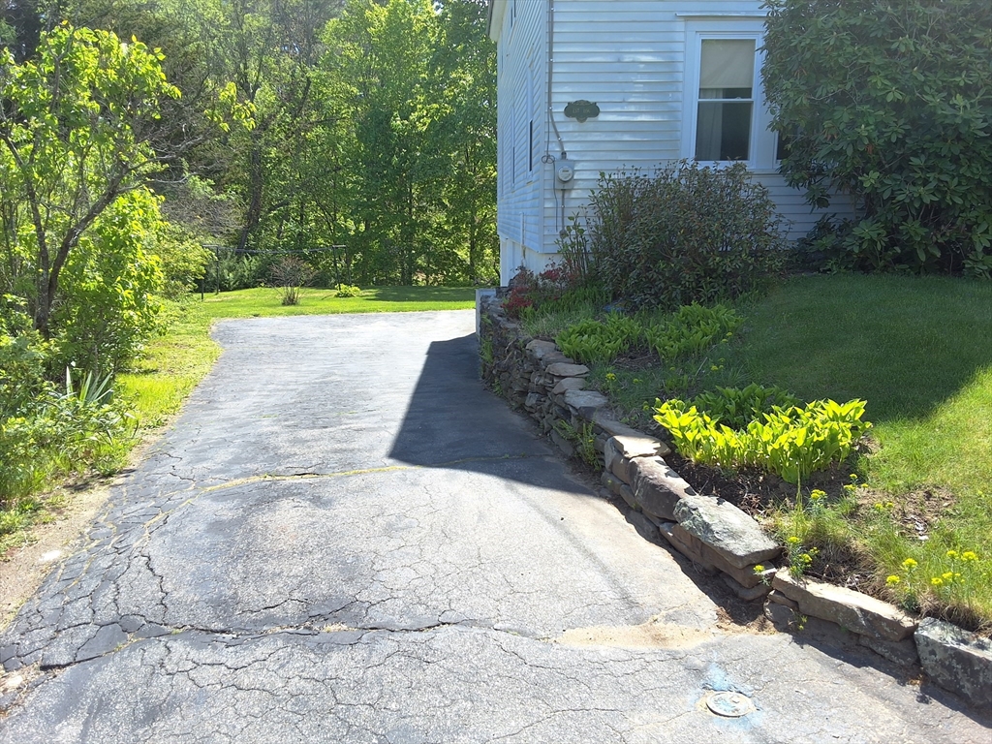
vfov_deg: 49.7
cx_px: 496
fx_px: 802
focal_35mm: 28
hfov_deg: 63.4
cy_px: 372
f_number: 1.9
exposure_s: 1/609
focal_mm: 2.91
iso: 32
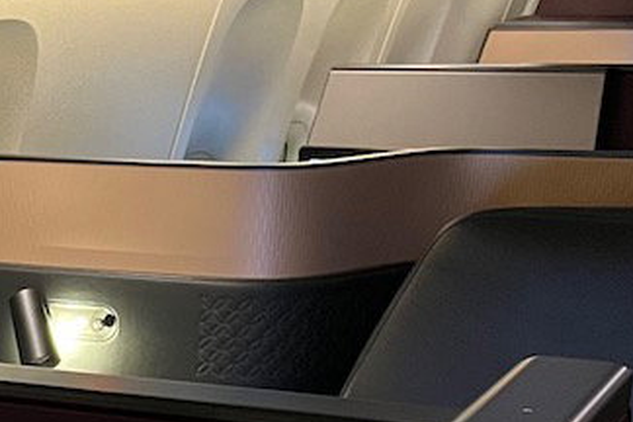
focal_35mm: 100
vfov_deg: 12.5
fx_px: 1758
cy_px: 764
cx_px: -143
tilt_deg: -25.7
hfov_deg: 19.2
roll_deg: +1.8
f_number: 1.5
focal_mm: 5.7
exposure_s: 1/36
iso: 500
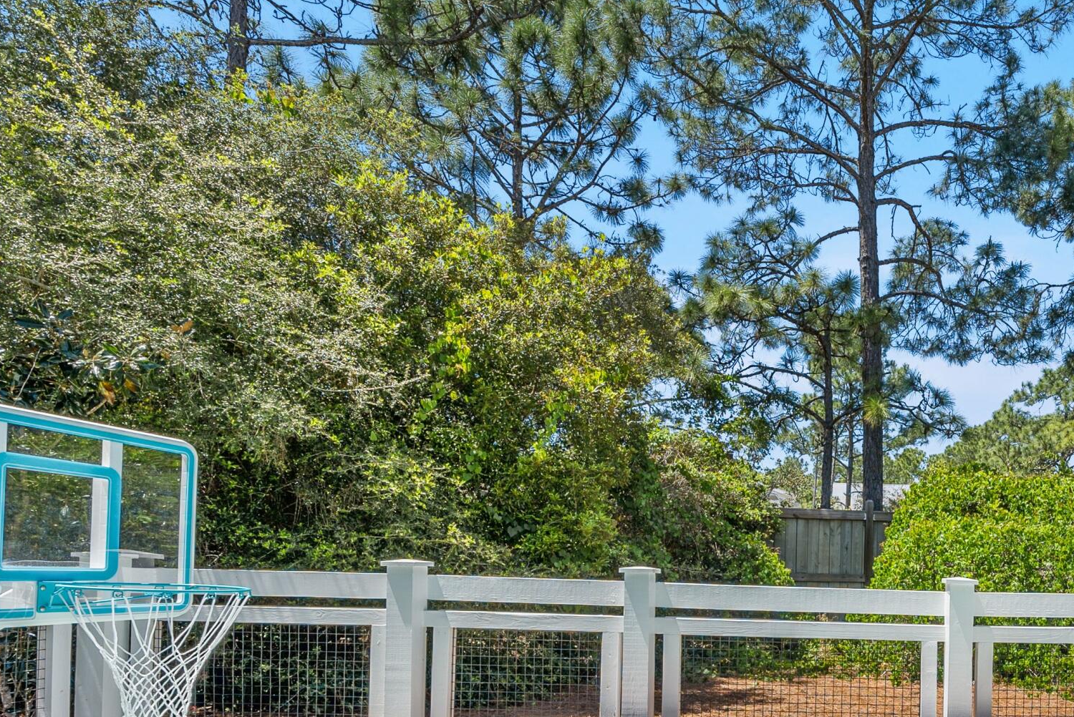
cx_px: 869
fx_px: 716
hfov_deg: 66.5
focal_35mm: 24
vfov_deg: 50.3
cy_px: 564
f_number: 7.1
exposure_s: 1/125
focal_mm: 12
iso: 40
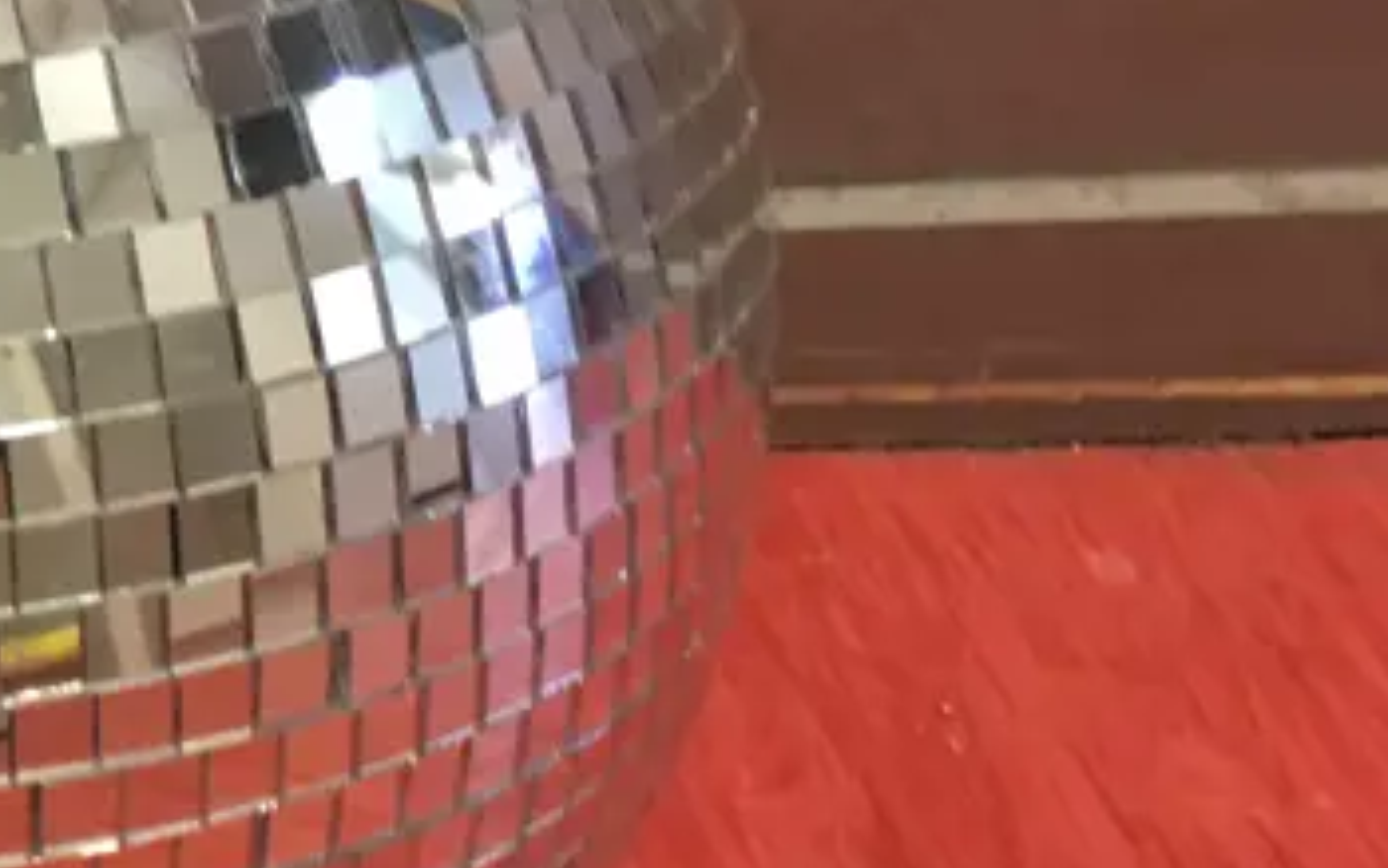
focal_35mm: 90
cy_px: 313
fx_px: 3406
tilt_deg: -34.8
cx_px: -579
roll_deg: -1.0
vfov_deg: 14.5
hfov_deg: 20.4
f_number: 2.2
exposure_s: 1/17
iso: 100
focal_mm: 4.15
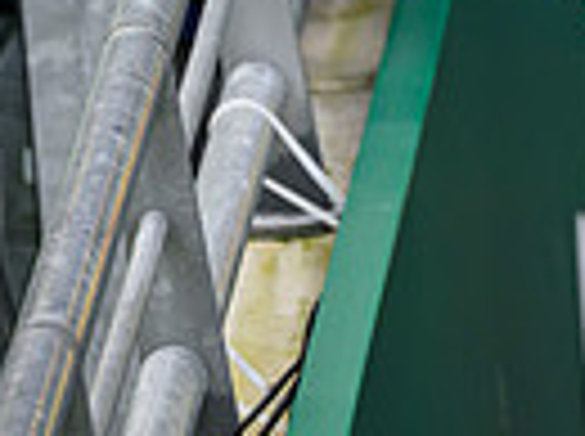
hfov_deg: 2.6
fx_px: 13073
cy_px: -25
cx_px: 1156
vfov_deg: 1.9
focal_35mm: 775
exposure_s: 1/2500
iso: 1250
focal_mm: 180
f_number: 4
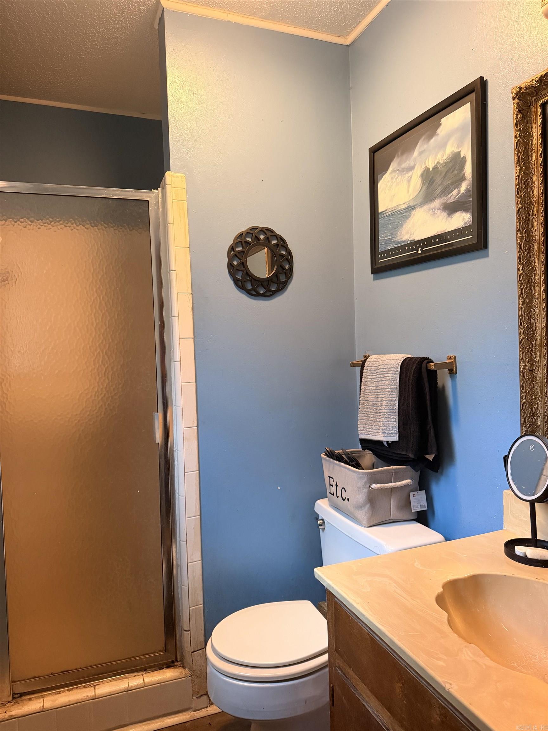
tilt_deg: -2.0
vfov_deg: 71.6
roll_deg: +1.8
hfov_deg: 56.8
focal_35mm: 24
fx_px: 507
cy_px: 366
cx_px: 274
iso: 800
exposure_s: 1/60
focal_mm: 6.76
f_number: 1.78
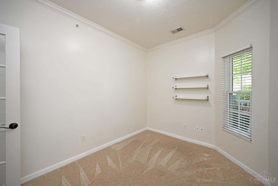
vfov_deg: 81.2
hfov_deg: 104.3
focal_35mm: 14
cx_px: 139
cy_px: 93
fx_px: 108
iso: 250
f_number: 4
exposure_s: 1/60
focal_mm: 14
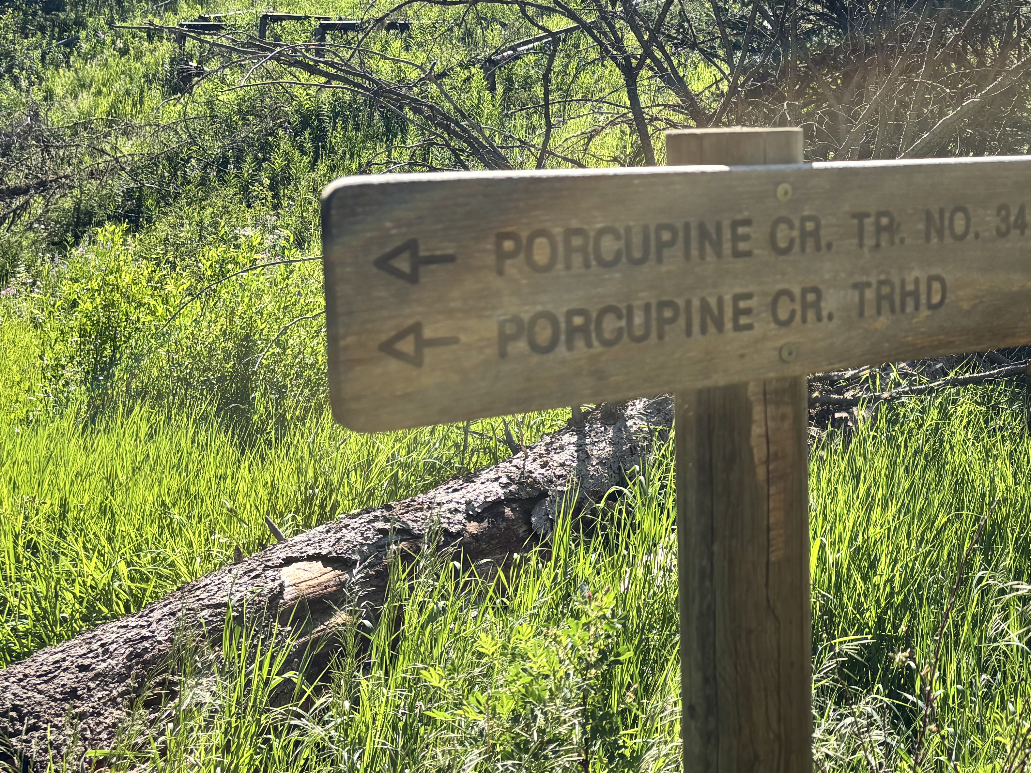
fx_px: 1400
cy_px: 277
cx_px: 844
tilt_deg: -0.5
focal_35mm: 47
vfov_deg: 30.7
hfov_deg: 38.7
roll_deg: -2.0
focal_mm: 5.96
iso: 50
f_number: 1.6
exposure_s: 1/1543
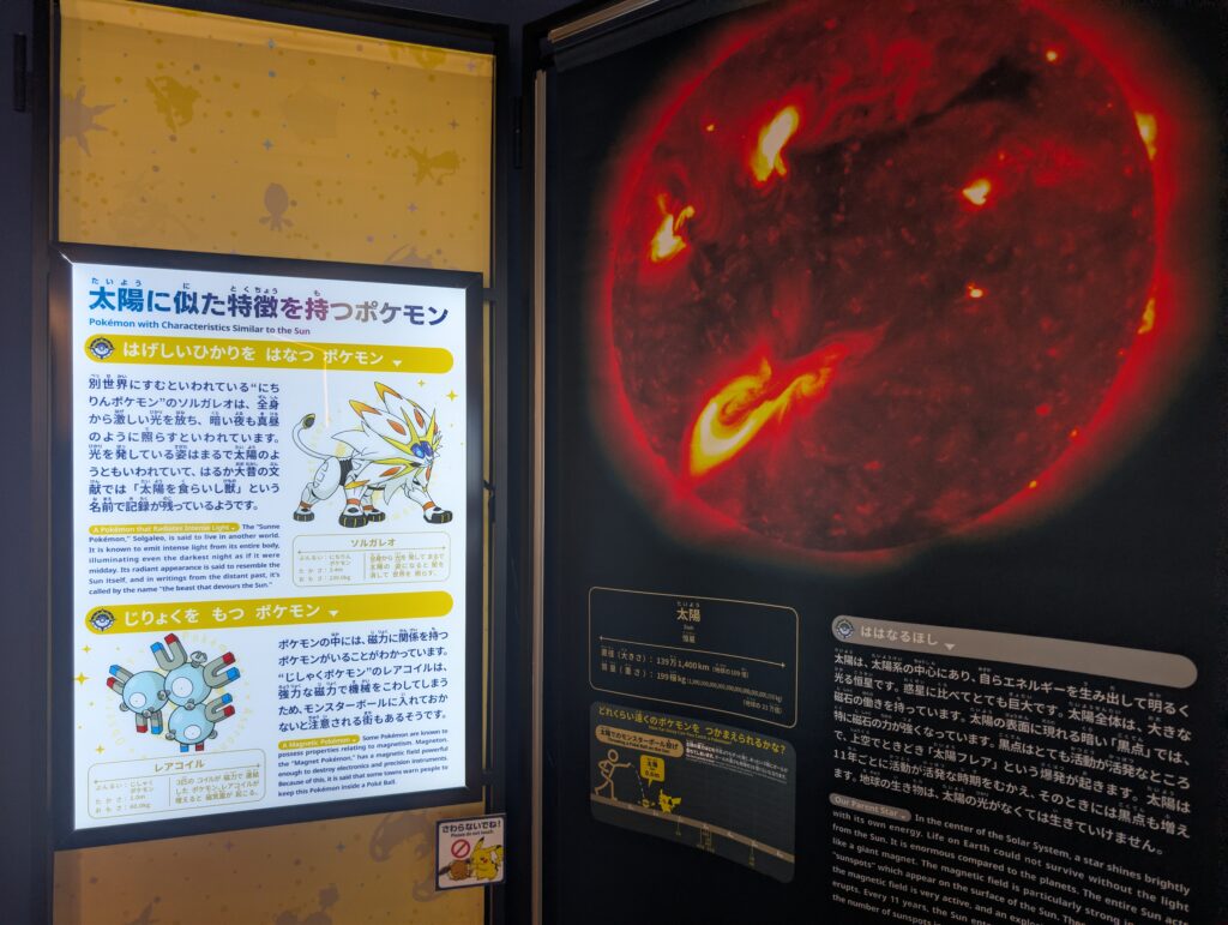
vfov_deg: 56.9
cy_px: 462
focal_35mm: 24
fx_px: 853
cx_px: 614
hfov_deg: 71.5
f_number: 1.68
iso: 20
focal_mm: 6.9
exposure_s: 1/63.7
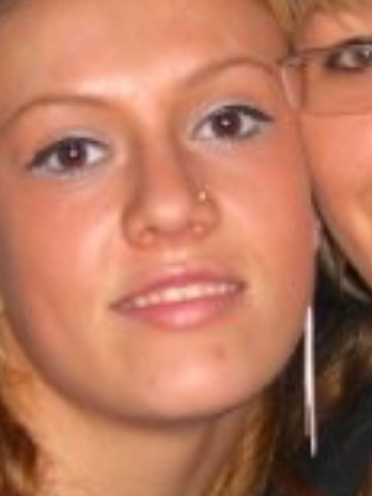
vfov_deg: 13.4
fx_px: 2109
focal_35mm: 147
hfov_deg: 10.1
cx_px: 224
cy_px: 336
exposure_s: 1/320
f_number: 2.8
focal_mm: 7.9
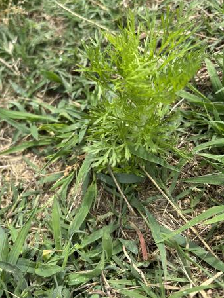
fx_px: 259
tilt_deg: -56.0
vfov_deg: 59.7
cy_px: 128
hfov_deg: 46.7
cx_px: 99
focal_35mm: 30
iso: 50
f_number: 1.6
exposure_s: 1/1092
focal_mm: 5.96
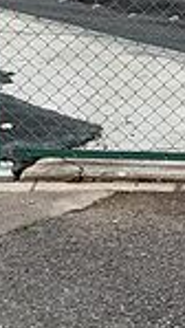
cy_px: 35
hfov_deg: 11.7
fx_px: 827
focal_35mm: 95
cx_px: 348
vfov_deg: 21.9
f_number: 1.9
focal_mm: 2.91
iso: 40
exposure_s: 1/206
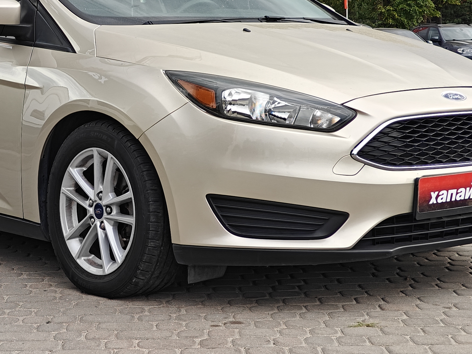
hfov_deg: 22.6
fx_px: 1172
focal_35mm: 86
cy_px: 67
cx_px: 140
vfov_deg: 17.0
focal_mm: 7.08
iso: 50
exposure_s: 1/468
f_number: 2
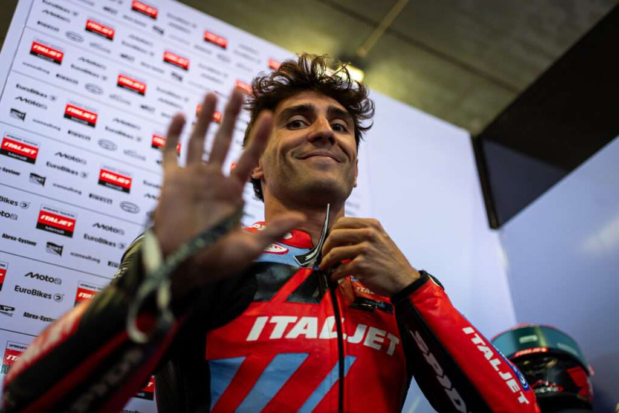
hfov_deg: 47.0
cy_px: 172
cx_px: 342
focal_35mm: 41
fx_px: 711
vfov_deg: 32.3
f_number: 1.8
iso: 640
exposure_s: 1/250
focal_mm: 35
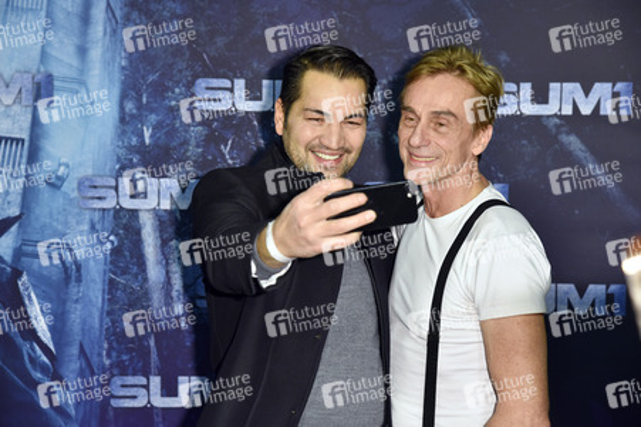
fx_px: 1512
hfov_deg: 23.9
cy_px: 214
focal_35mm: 85
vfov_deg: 16.0
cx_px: 320
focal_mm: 85
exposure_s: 1/200
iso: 800
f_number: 5.6
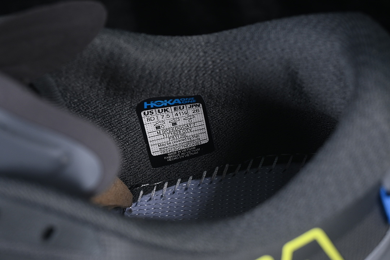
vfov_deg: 18.2
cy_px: 130
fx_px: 812
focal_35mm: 75
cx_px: 195
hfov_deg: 27.0
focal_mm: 50
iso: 160
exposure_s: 1/60
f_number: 6.3
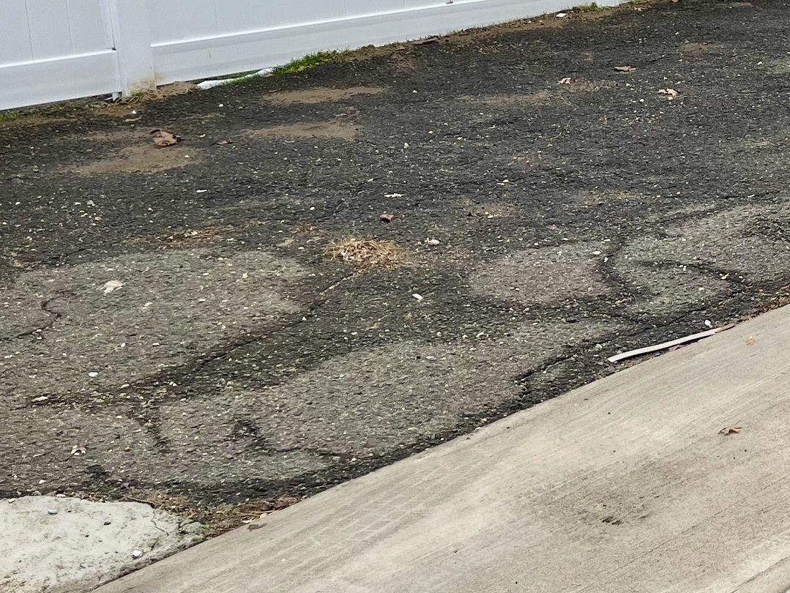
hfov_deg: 23.5
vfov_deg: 19.6
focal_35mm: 74
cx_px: 1007
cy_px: 85
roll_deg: +0.8
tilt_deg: -11.0
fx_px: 1689
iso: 50
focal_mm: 5.1
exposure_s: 1/1009
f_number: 1.6
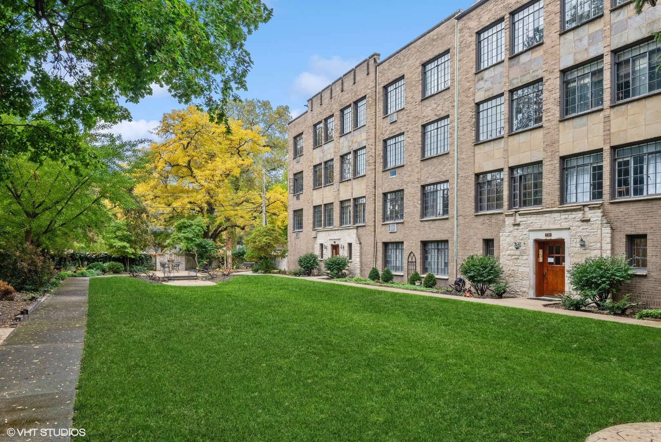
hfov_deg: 78.6
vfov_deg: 57.3
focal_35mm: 22
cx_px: 330
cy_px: 221
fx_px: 404
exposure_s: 1/25
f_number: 9
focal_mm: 22
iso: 200
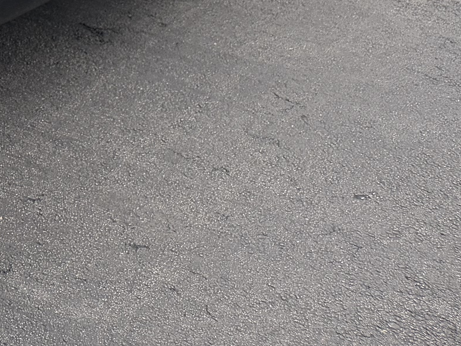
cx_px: -226
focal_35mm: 87
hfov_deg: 19.6
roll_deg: -0.4
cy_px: -189
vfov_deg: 15.5
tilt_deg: -16.0
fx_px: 1159
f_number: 1.78
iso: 125
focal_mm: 6.76
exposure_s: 1/190
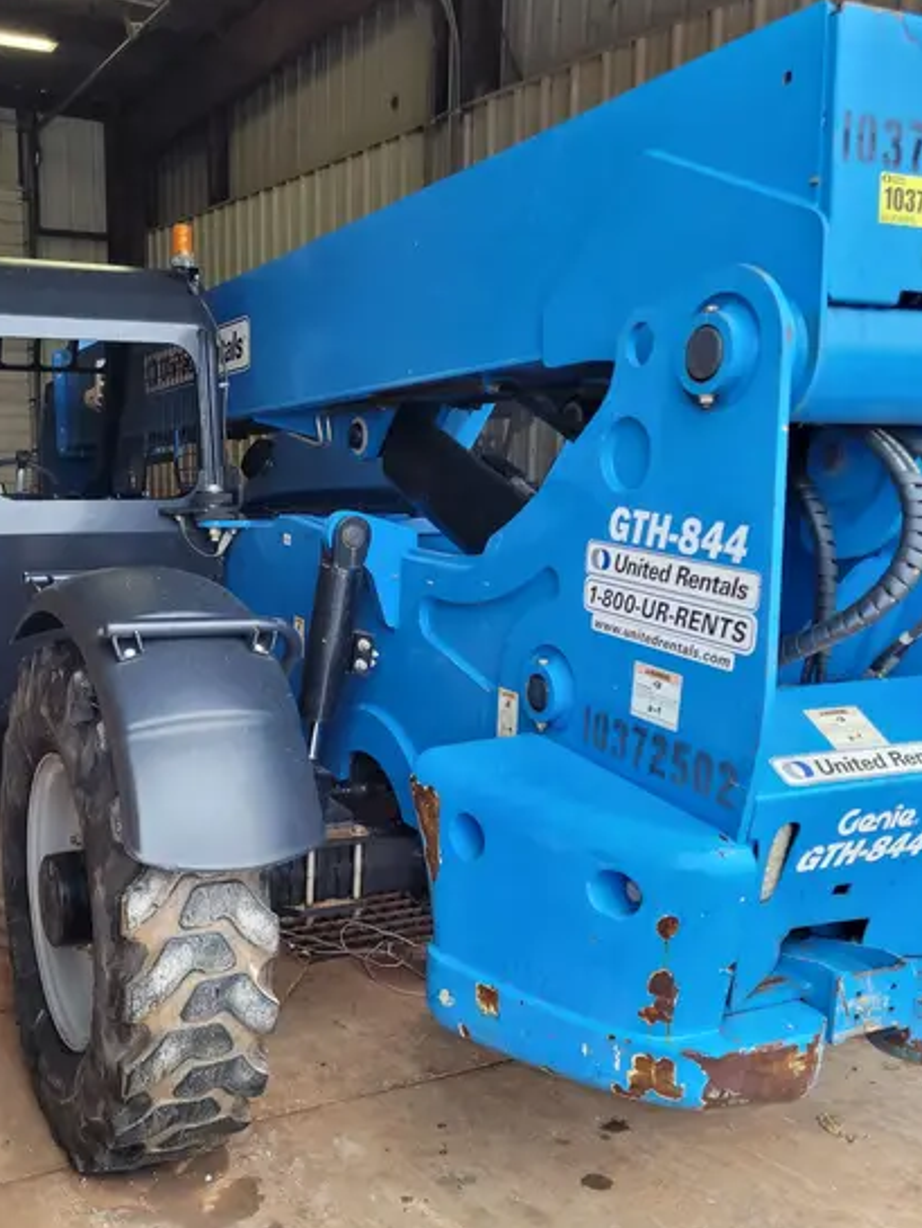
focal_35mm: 35
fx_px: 1242
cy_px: 679
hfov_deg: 40.3
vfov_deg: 52.5
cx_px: 320
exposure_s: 1/120
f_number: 1.8
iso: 64
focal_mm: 5.4
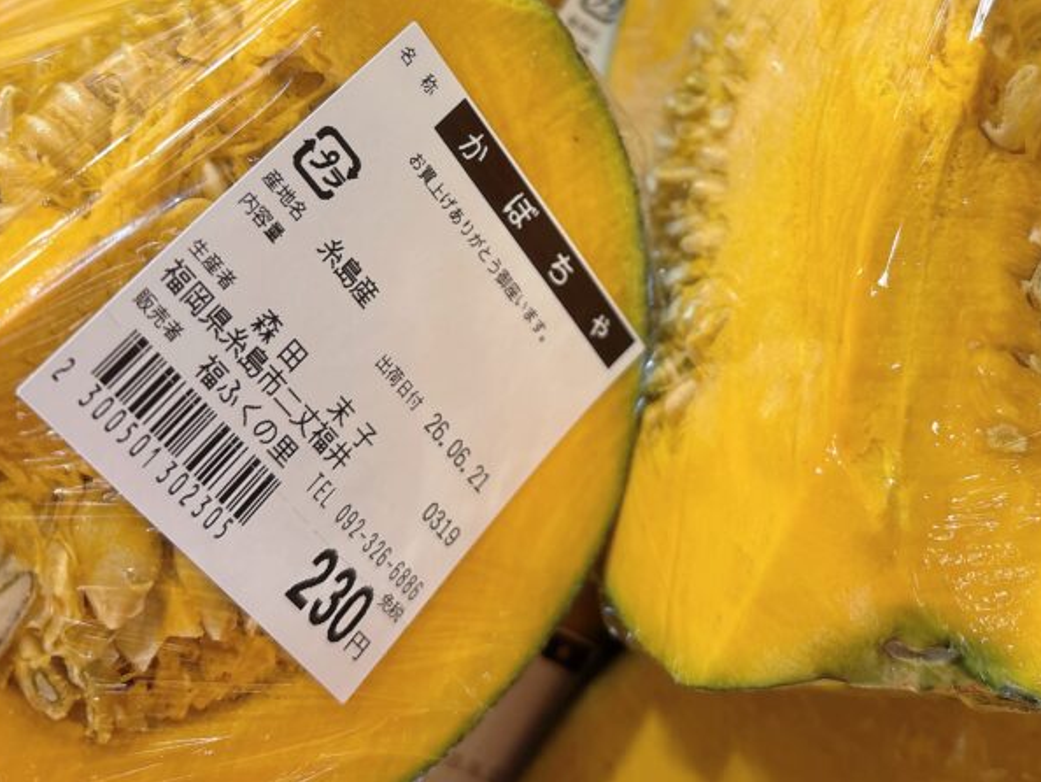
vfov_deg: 33.6
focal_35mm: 42
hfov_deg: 44.5
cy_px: 181
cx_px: 626
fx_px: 1264
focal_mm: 5.96
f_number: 1.6
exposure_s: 1/120
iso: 125
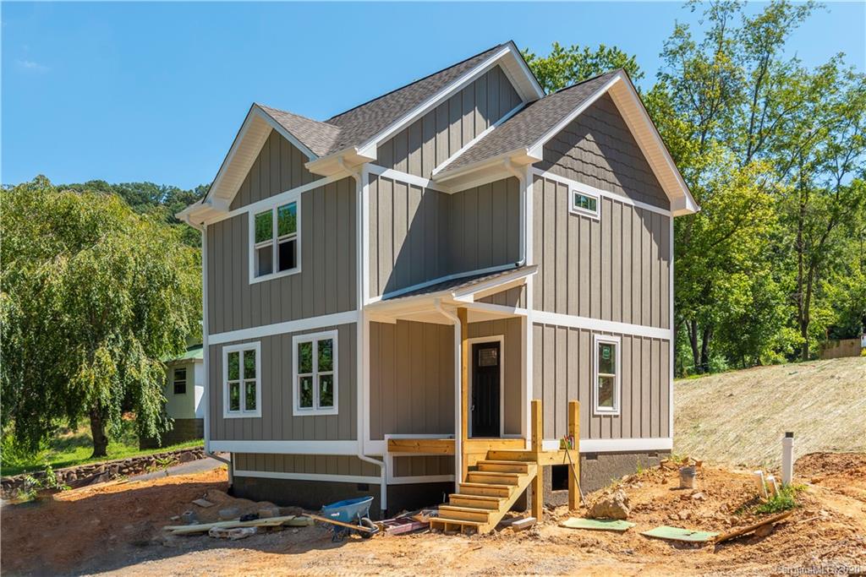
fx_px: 722
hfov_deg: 61.9
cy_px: 288
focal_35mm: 30
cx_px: 433
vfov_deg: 43.6
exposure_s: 1/800
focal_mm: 30
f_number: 7.1
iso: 320
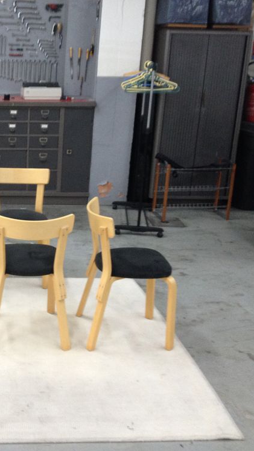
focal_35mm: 51
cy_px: 226
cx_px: 2
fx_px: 610
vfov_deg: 40.6
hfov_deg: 22.6
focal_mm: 4.28
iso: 160
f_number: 2.4
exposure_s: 1/20
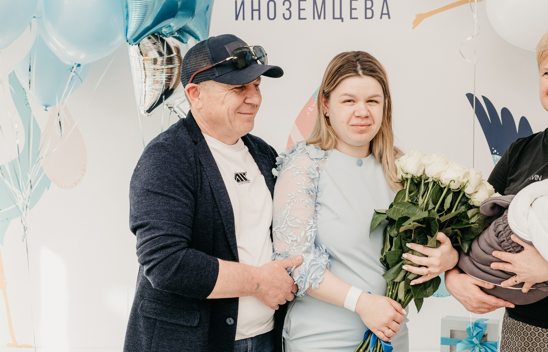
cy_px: 136
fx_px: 888
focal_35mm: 59
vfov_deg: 22.4
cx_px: 331
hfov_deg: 34.2
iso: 320
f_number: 4
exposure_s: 1/160
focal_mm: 35
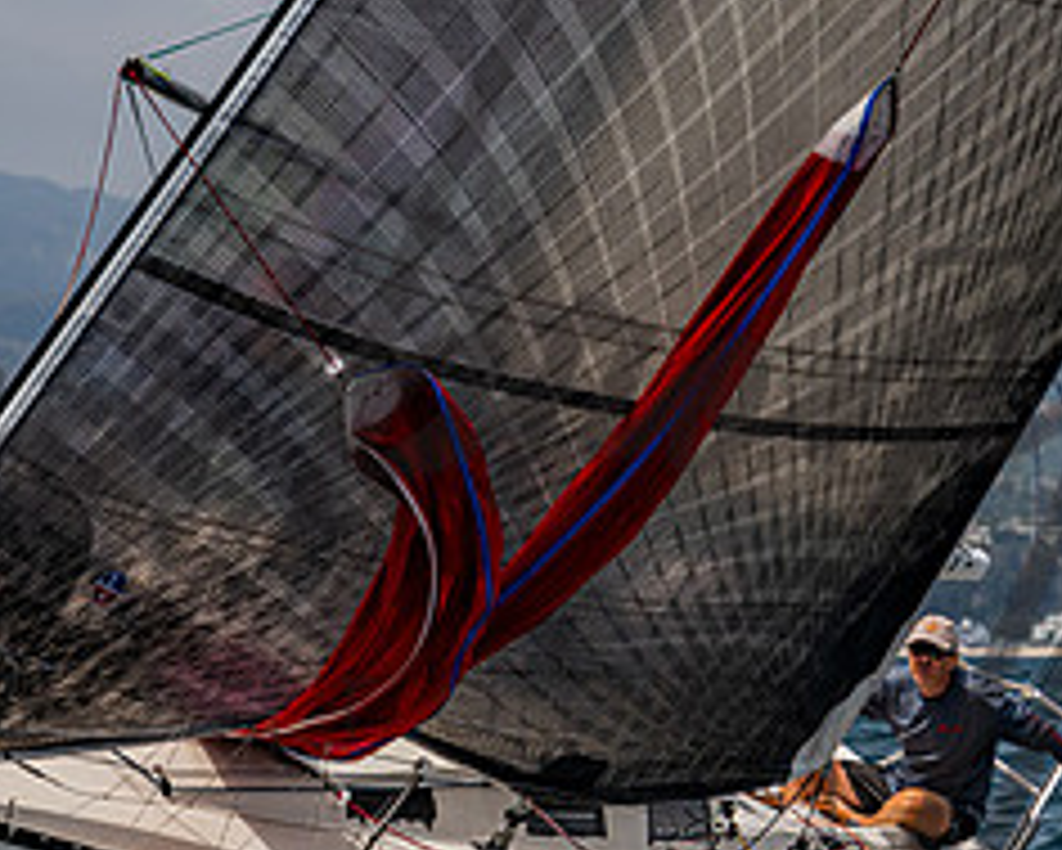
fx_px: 11571
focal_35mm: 368
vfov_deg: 4.2
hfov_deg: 5.3
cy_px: 352
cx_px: 550
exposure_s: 1/800
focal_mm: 140
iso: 250
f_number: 6.3
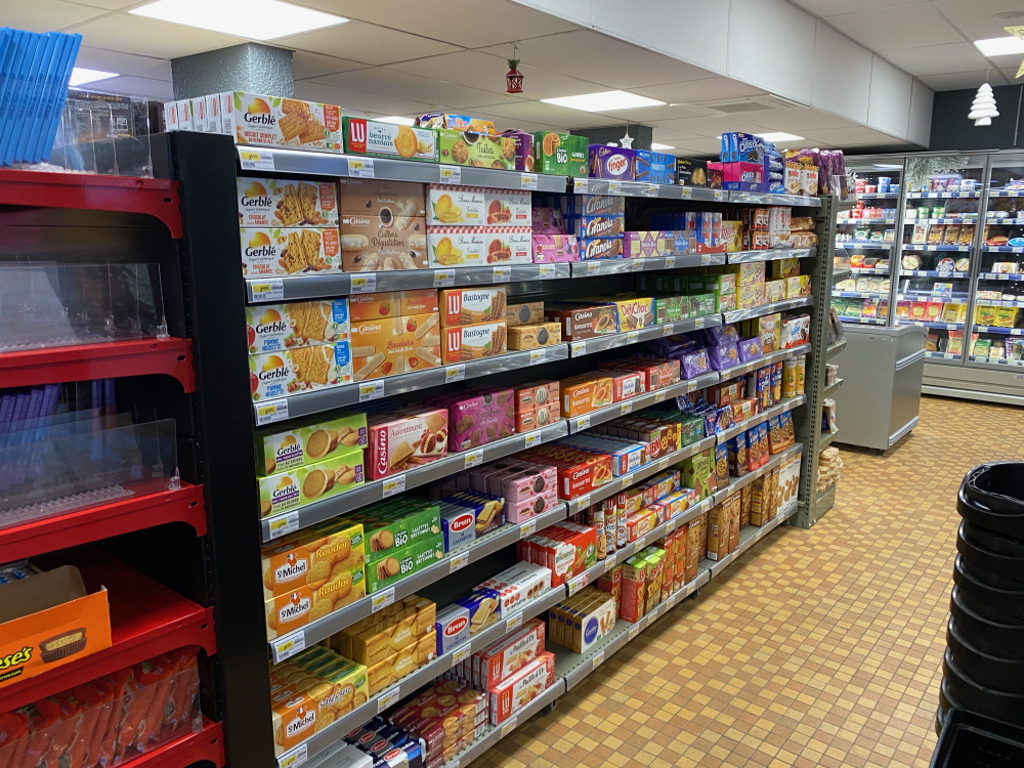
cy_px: 384
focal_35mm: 26
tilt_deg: -10.3
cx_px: 512
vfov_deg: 53.1
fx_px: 769
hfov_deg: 67.3
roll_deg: +0.1
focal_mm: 4.25
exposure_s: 1/50
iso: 160
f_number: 1.8
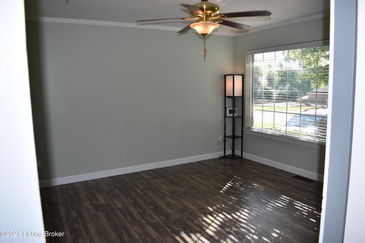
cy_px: 122
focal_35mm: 27
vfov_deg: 47.9
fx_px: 274
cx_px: 182
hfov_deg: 67.4
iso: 220
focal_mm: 18
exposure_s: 1/200
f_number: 5
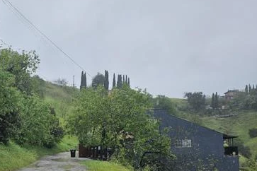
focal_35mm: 44
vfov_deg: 30.1
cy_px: 126
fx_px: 314
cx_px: 40
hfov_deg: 41.9
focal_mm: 5
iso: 50
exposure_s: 1/1061
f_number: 1.8
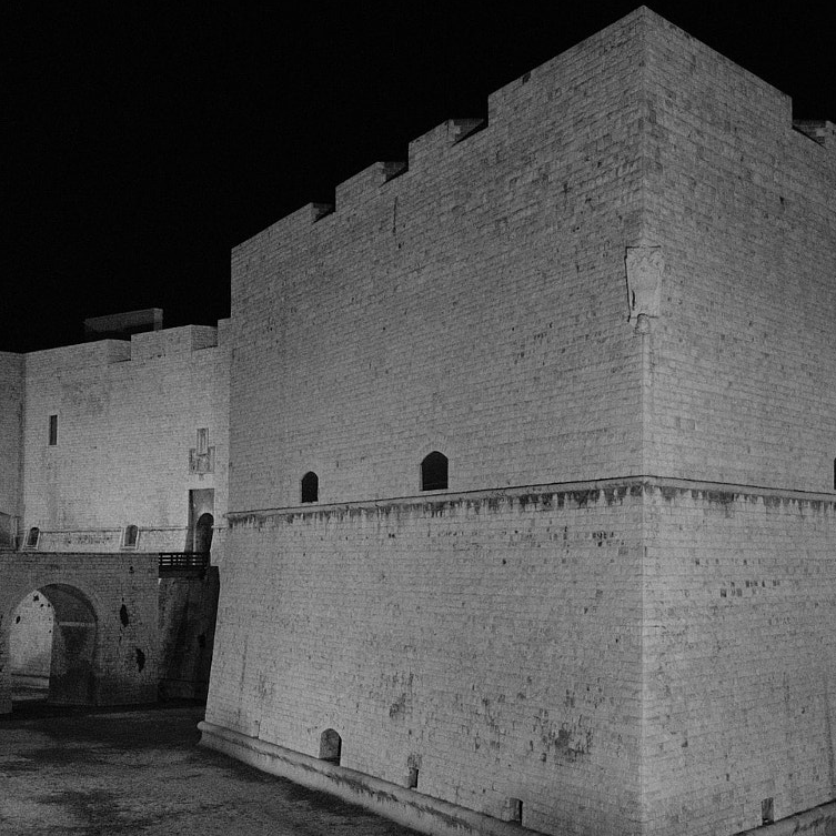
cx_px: 647
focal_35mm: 56
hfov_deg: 30.0
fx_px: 1530
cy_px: 452
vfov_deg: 30.5
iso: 5000
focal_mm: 20.5
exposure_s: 1/45
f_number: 3.2
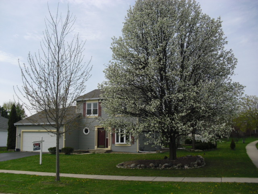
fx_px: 268
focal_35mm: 36
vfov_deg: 39.7
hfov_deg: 51.4
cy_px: 97
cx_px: 129
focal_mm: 6.3
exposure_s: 1/200
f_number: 7.8
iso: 80
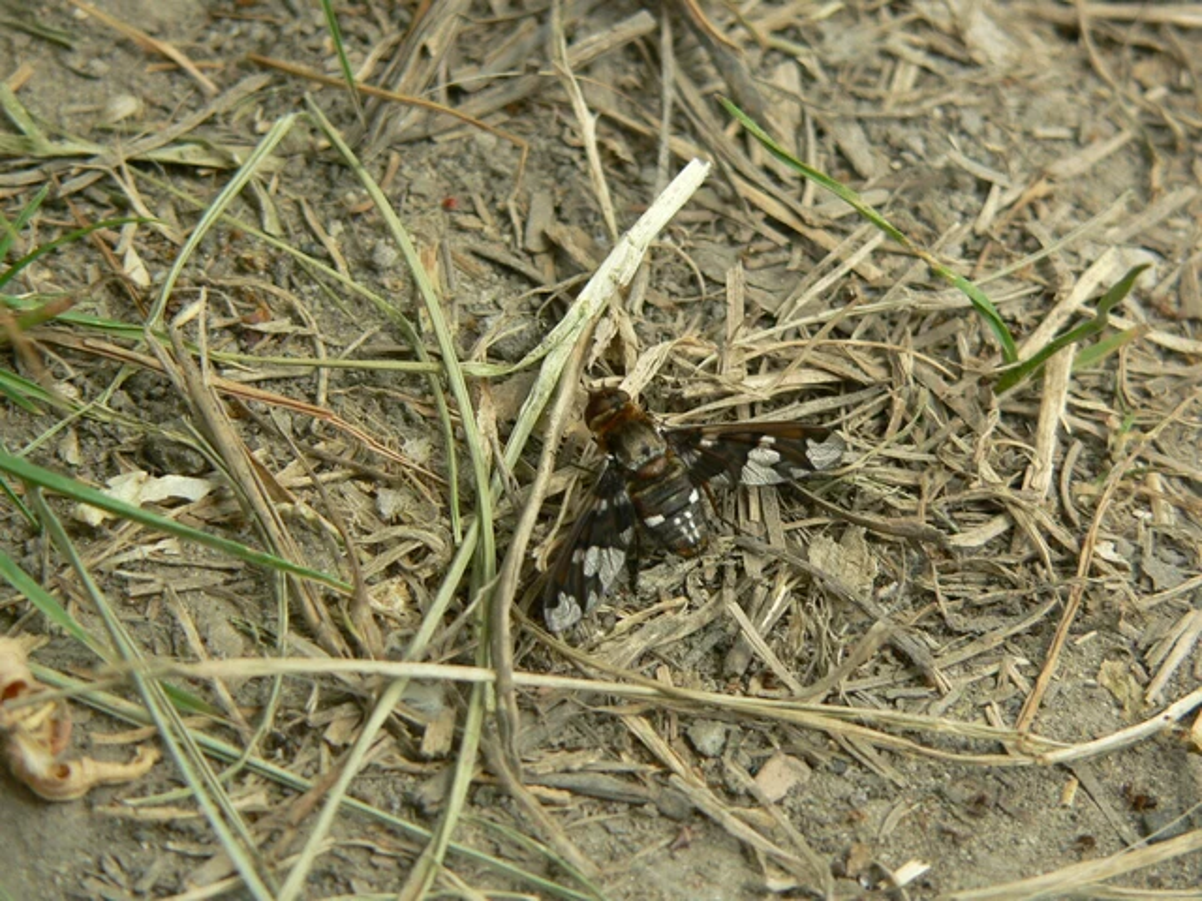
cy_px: 450
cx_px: 601
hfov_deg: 17.9
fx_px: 3820
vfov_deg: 13.5
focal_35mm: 110
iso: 80
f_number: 4
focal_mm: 18.3
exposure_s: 1/125
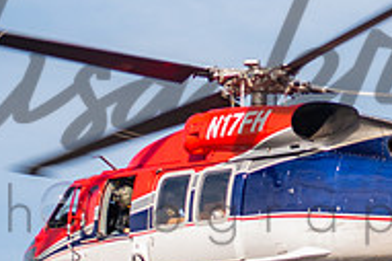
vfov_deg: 4.3
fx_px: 3470
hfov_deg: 6.4
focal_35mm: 319
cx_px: 406
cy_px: 61
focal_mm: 70
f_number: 4.5
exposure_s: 1/400
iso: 100
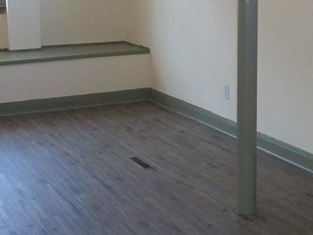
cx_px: 246
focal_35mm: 76
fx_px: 687
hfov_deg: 25.3
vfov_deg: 19.1
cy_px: 40
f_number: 2.9
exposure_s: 1/30
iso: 160
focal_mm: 5.7
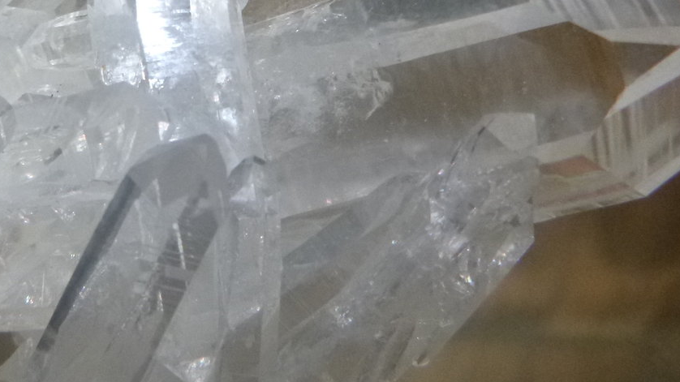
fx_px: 937
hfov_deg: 39.2
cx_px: 204
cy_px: 6
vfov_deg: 22.2
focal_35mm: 52
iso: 400
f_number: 3.9
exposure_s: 1/40
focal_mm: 4.5
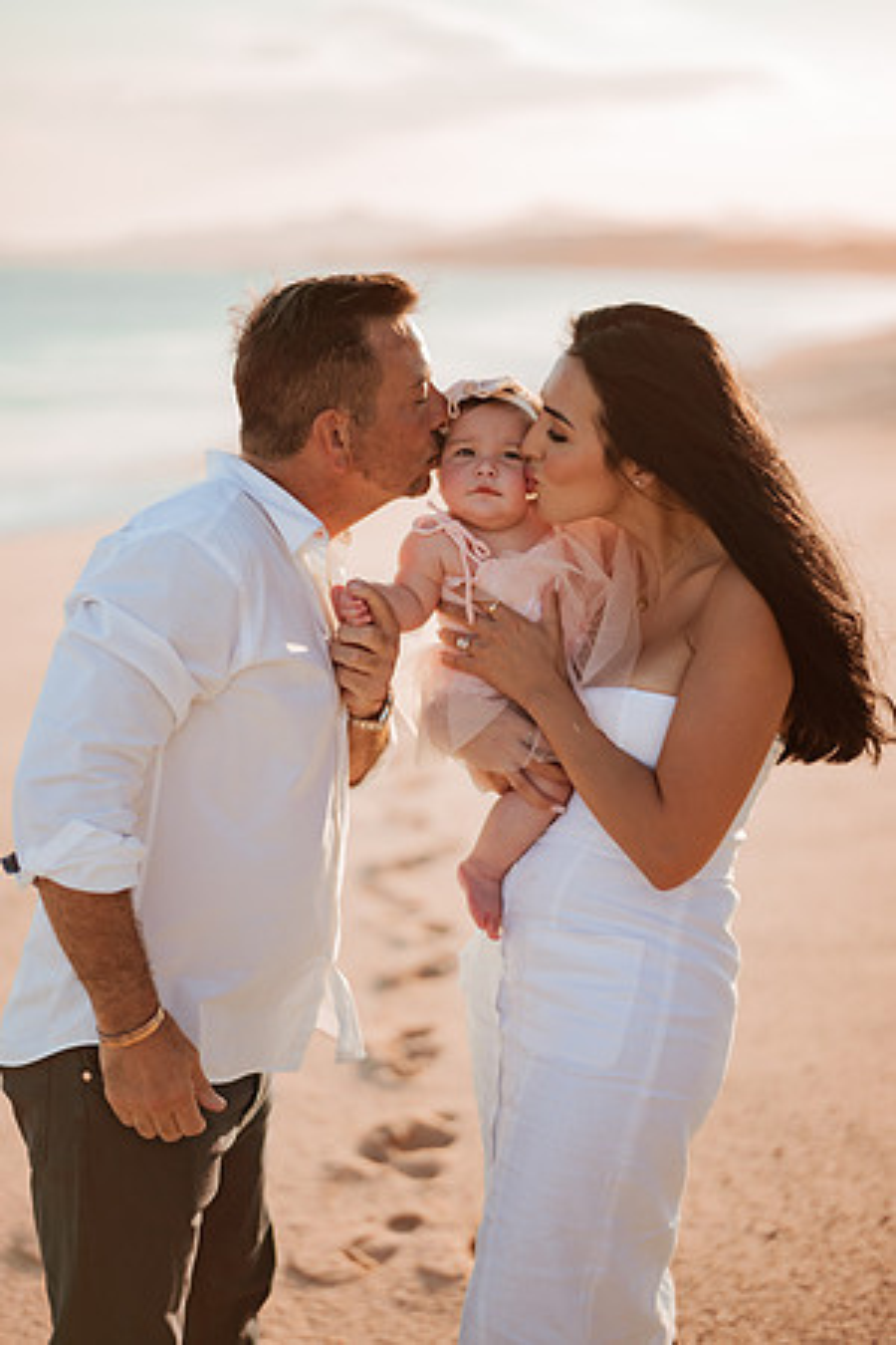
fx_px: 2165
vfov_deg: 34.5
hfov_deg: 23.4
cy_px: 672
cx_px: 448
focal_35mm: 58
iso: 100
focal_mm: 58
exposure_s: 1/4000
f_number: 1.4
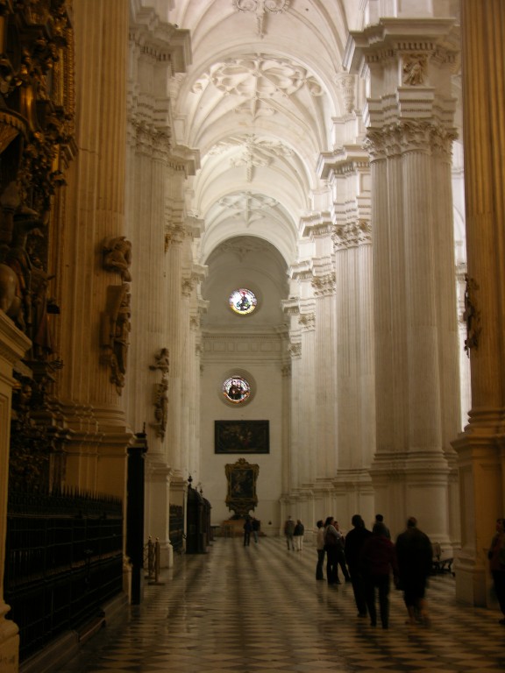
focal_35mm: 54
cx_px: 252
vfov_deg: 35.5
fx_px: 1050
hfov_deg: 27.0
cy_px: 336
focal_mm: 13.7
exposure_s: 1/3.8
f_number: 3.1
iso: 58
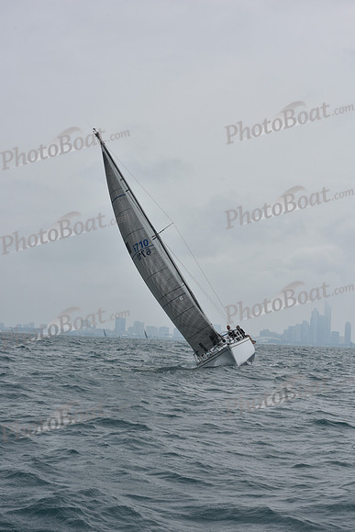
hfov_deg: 19.5
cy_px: 266
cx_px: 178
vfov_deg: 28.8
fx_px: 1035
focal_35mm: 70
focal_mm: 70
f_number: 10
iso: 250
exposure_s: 1/800
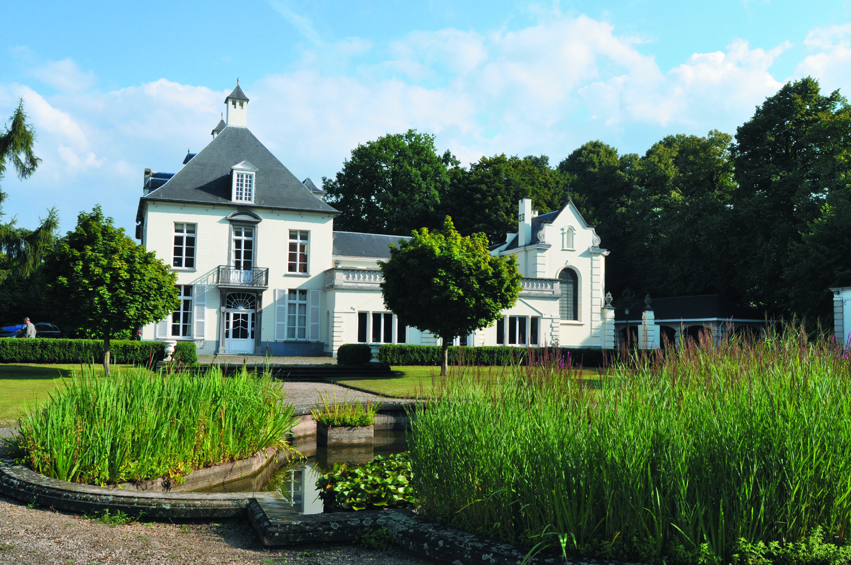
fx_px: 708
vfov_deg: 43.5
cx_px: 426
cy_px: 282
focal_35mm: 30
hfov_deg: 62.0
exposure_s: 1/500
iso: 400
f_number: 11
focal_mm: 20
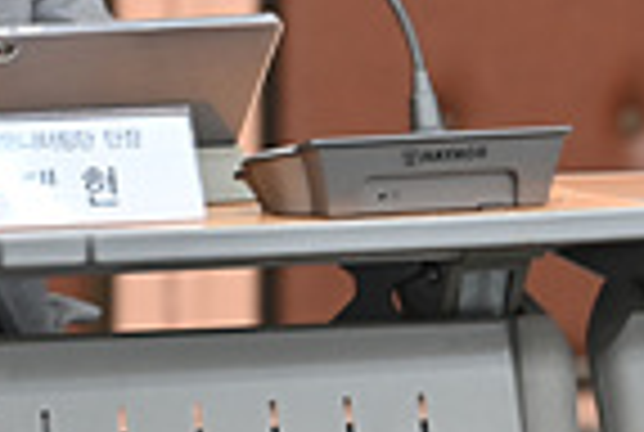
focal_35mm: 759
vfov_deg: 1.8
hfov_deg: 2.7
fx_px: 13606
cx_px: 581
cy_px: -232
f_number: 3.5
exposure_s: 1/80
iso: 1250
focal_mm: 170
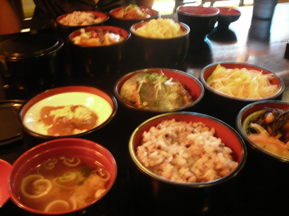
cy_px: 108
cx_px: 144
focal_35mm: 38
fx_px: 317
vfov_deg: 37.7
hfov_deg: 49.0
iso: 200
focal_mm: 6.3
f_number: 3.2
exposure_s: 1/1.3
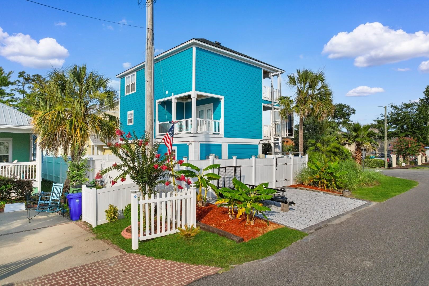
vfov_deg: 57.2
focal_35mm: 22
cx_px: 214
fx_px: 262
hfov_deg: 78.6
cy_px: 143
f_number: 2.8
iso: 130
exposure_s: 1/400
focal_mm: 8.38
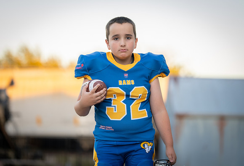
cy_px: 81
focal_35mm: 147
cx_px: 116
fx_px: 1003
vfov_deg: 9.5
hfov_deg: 13.9
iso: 320
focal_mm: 135
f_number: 2.8
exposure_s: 1/320
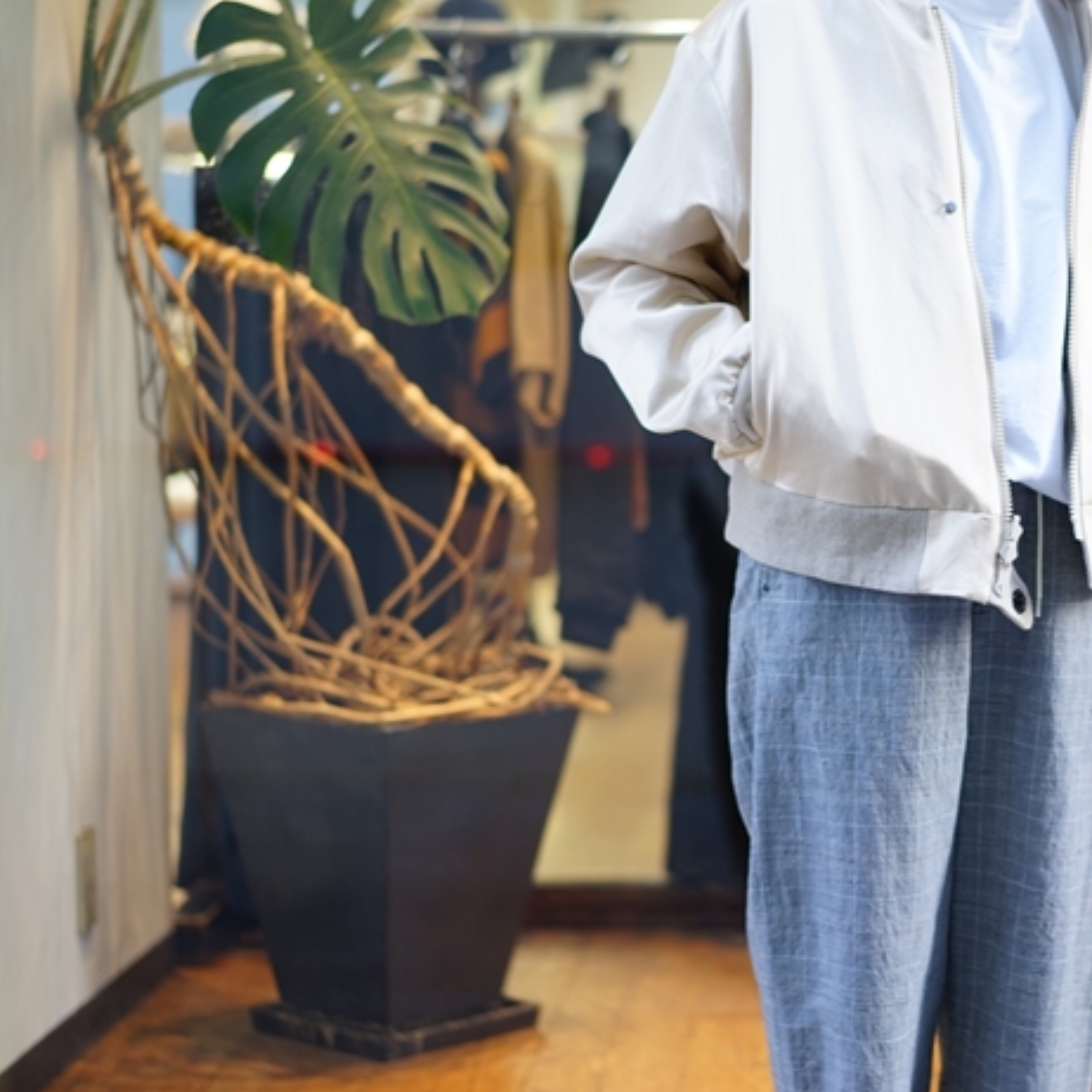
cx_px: 903
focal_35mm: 81
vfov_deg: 21.4
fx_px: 2891
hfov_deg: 21.1
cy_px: 514
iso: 160
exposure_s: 1/60
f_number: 1.8
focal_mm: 55
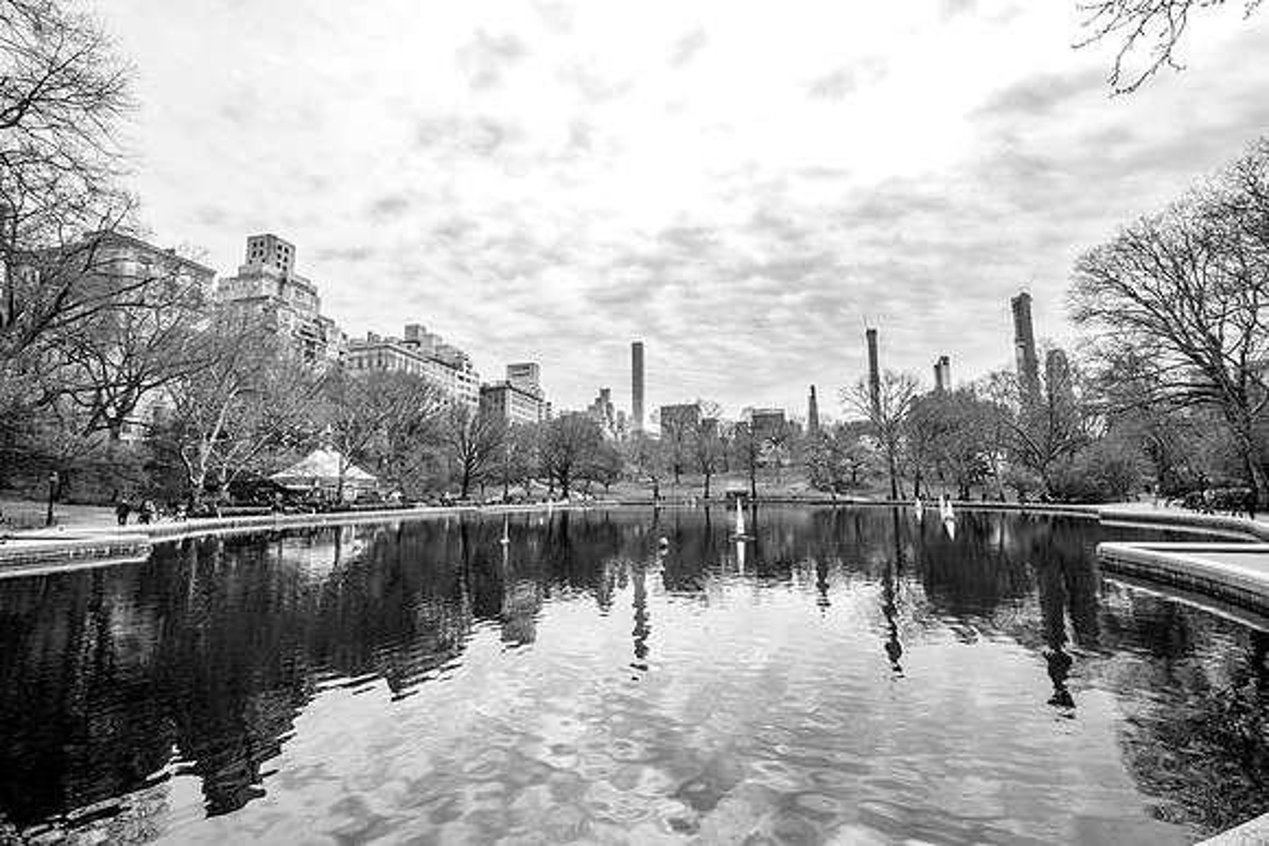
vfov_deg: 76.8
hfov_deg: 99.8
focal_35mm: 15
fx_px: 534
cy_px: 423
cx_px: 634
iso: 160
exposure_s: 1/420
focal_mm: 10
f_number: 5.6
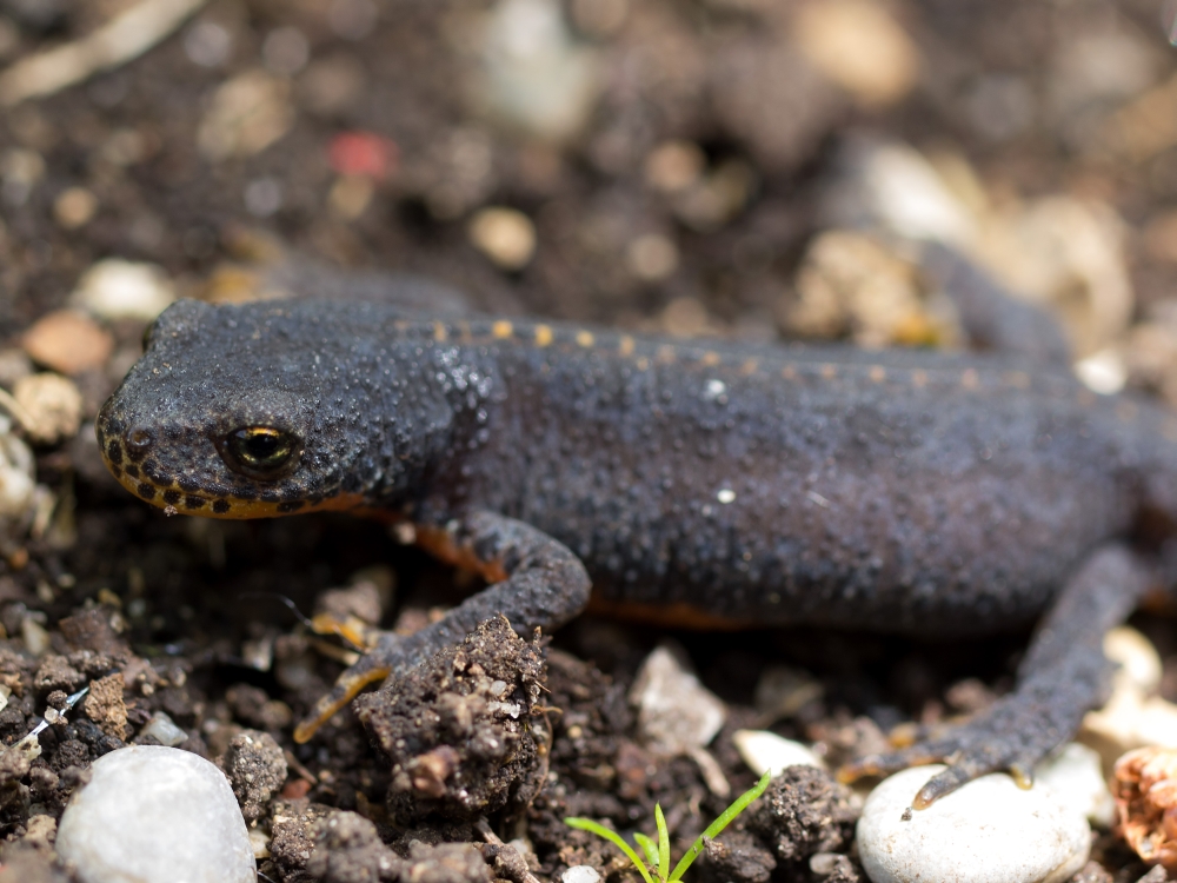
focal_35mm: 140
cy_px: 442
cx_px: 588
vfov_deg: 10.6
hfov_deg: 14.1
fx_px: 4760
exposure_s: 1/45
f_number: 5.6
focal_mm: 70
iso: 100
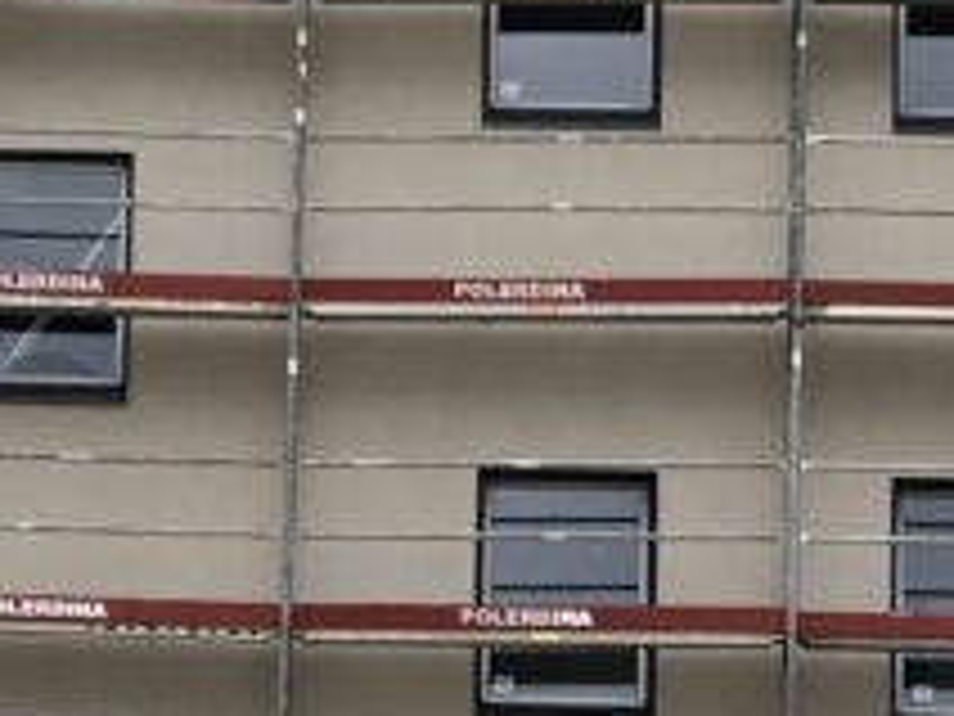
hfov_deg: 7.9
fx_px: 6917
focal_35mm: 251
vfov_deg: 5.9
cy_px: -176
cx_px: 36
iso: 16
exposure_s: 1/397
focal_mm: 6
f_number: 2.4
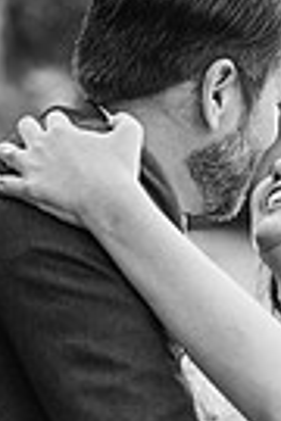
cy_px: 433
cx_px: 251
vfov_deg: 12.2
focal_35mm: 166
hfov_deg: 8.2
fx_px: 1943
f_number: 2
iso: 160
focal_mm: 50
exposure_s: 1/125
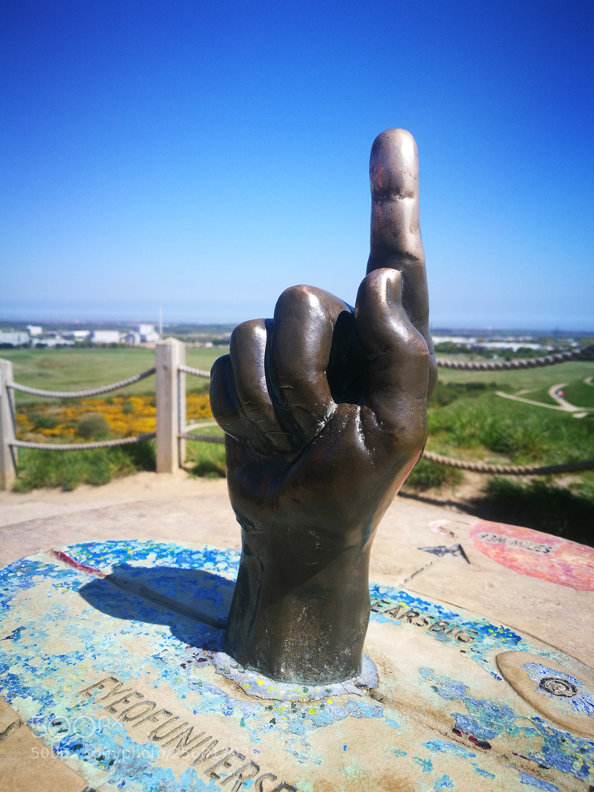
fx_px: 618
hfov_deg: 51.4
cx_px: 297
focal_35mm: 27
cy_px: 396
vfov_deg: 65.3
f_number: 2.2
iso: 50
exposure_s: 1/655
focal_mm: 4.5
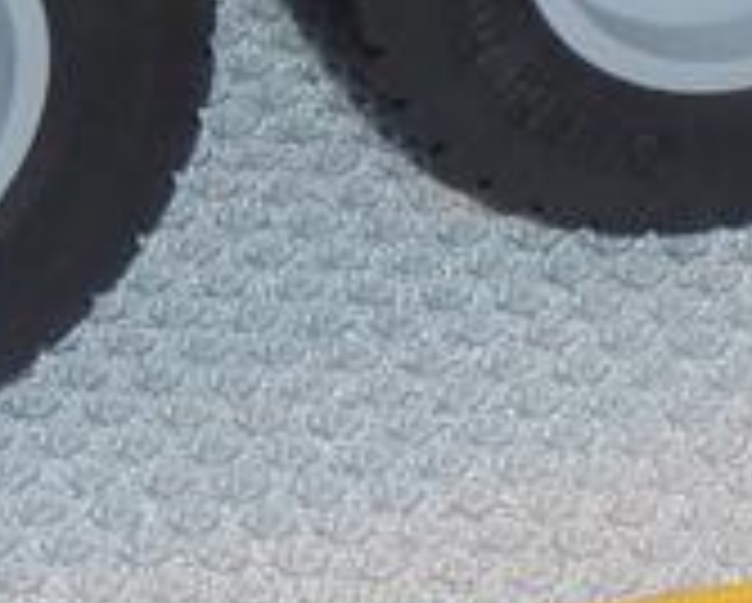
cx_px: 729
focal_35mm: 353
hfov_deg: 5.5
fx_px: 7866
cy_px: -369
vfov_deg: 4.4
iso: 100
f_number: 3.9
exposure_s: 1/30
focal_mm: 9.7
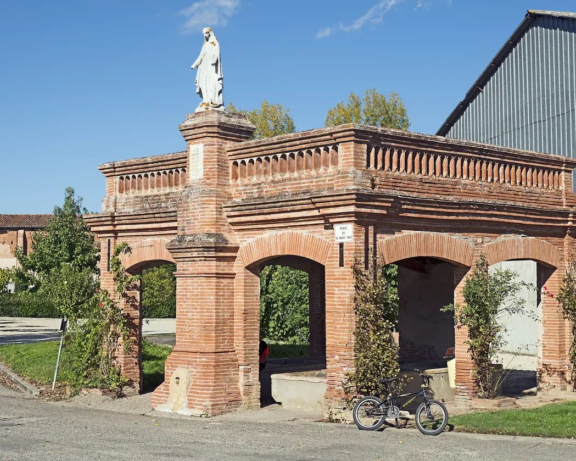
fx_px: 938
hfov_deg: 34.2
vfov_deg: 27.6
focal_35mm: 55
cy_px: 230
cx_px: 281
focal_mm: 48
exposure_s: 1/320
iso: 100
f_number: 8
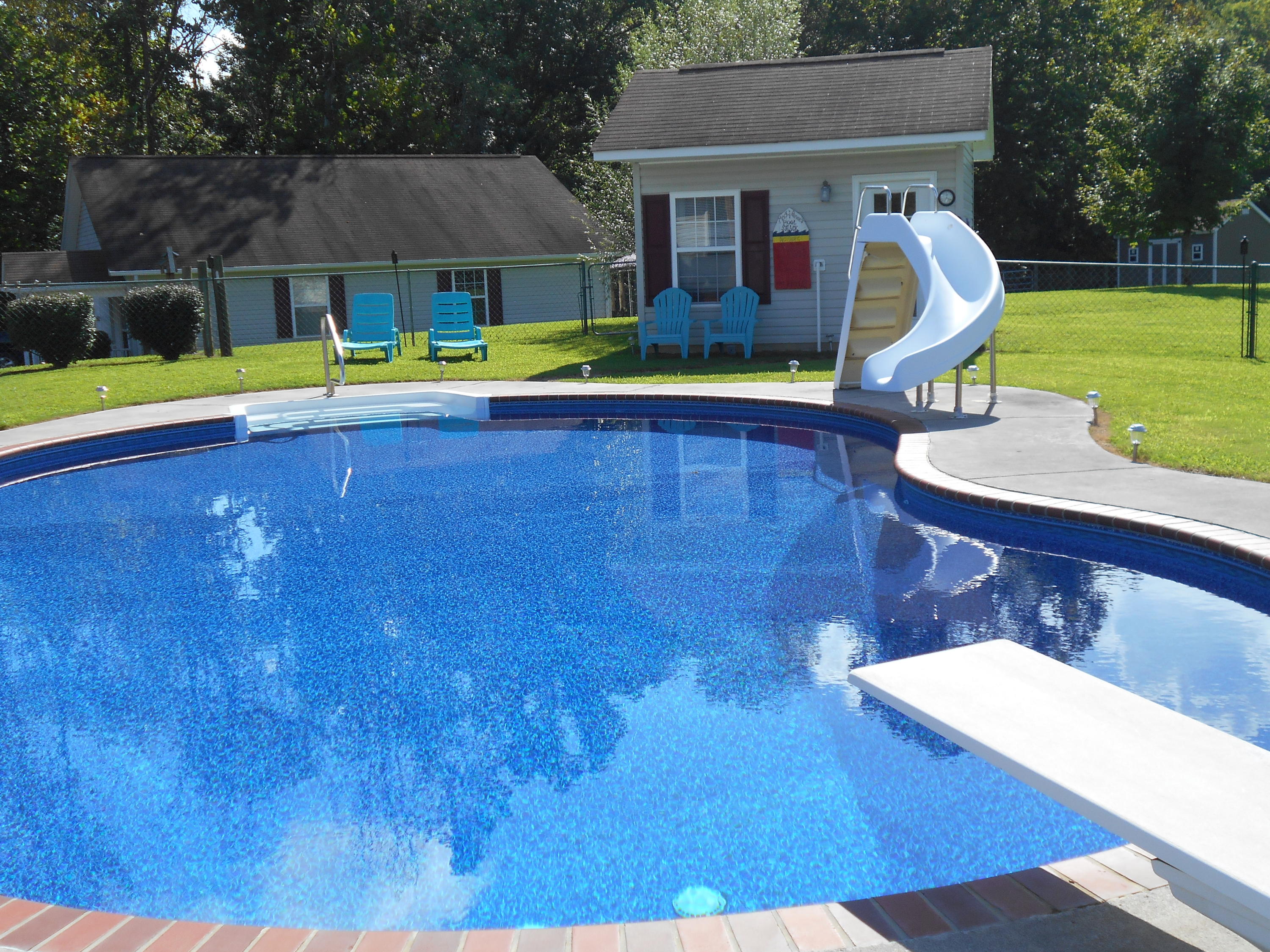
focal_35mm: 39
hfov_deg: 47.9
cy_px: 476
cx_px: 635
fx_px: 1431
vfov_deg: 36.8
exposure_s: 1/640
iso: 80
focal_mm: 6.7
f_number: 3.9
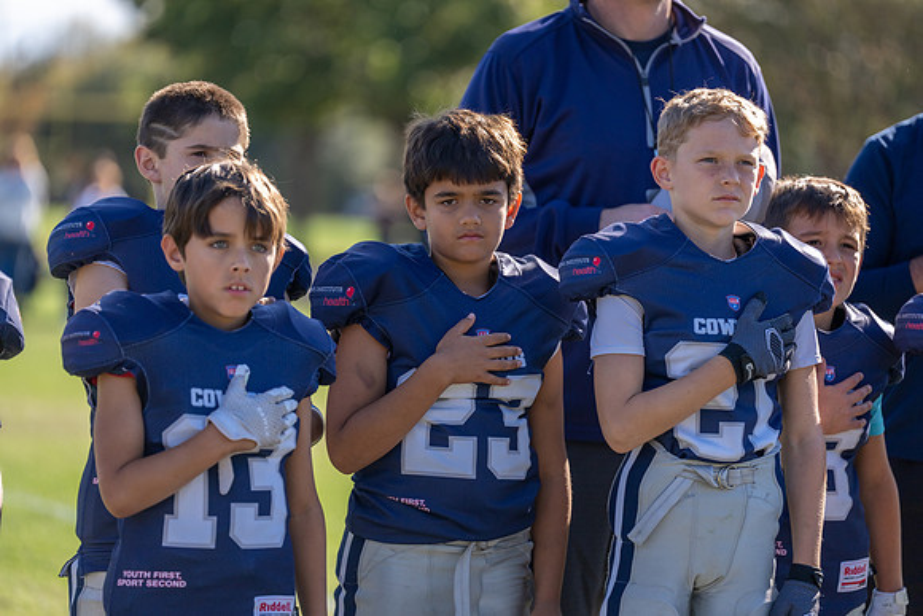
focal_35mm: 182
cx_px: 462
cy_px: 308
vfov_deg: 7.5
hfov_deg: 11.3
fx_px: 4667
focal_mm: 182
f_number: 2.8
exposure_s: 1/4000
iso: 400
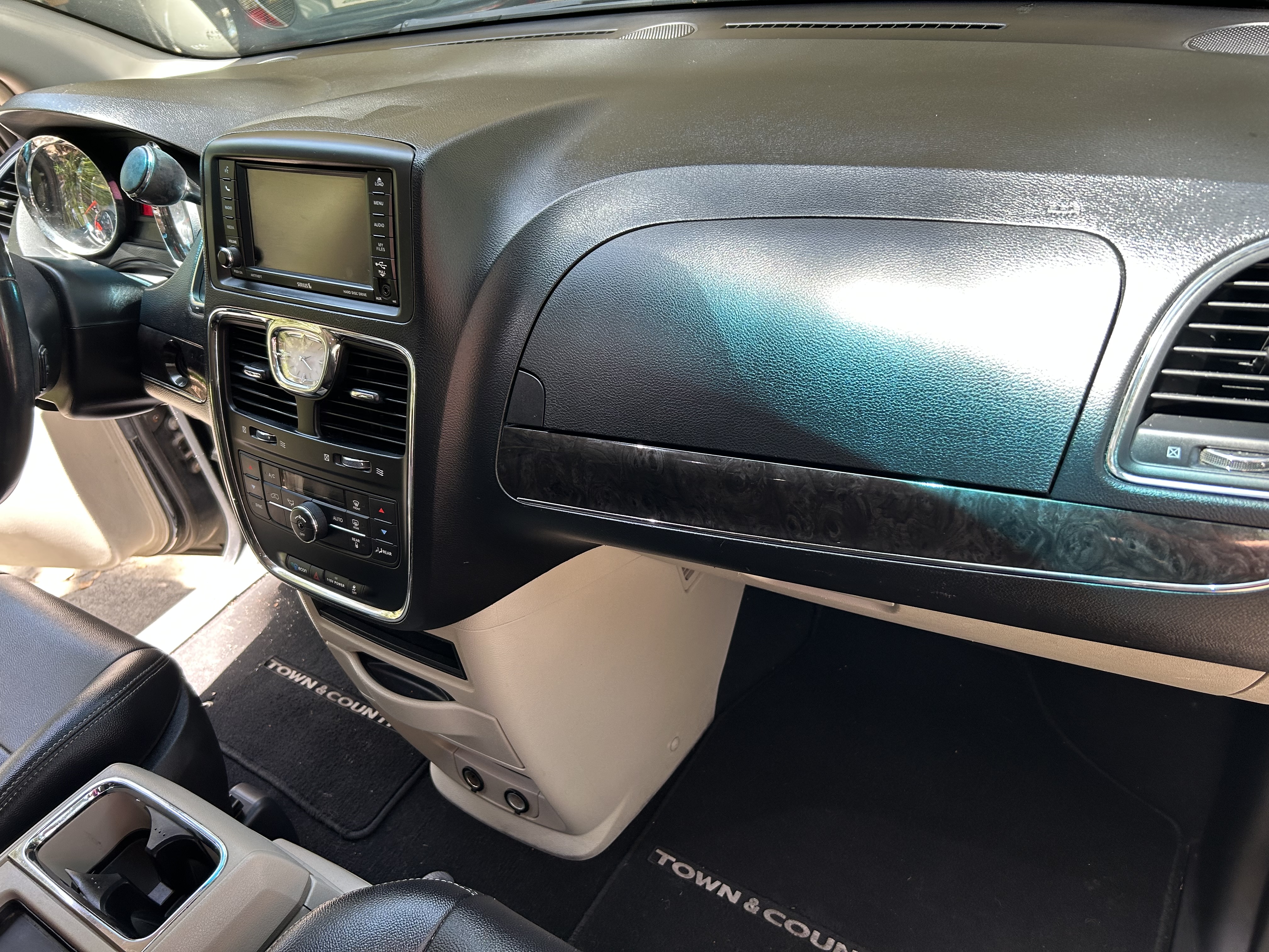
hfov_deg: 67.3
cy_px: 476
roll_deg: +15.2
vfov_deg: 53.1
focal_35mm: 26
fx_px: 953
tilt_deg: -36.5
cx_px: 634
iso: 100
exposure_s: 1/121
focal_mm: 5.7
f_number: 1.5
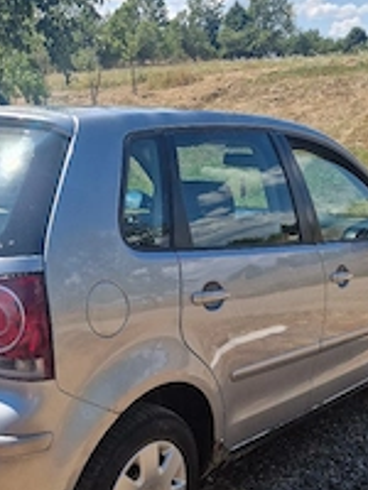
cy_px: 341
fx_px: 652
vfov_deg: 40.5
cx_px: 103
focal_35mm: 46
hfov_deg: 31.1
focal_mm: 5.4
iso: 50
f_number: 1.8
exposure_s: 1/1000
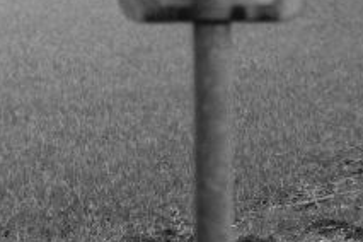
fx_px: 5314
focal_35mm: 527
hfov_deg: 3.9
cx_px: -17
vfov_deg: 2.6
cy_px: 55
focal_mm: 150
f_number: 10
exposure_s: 1/1000
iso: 3200
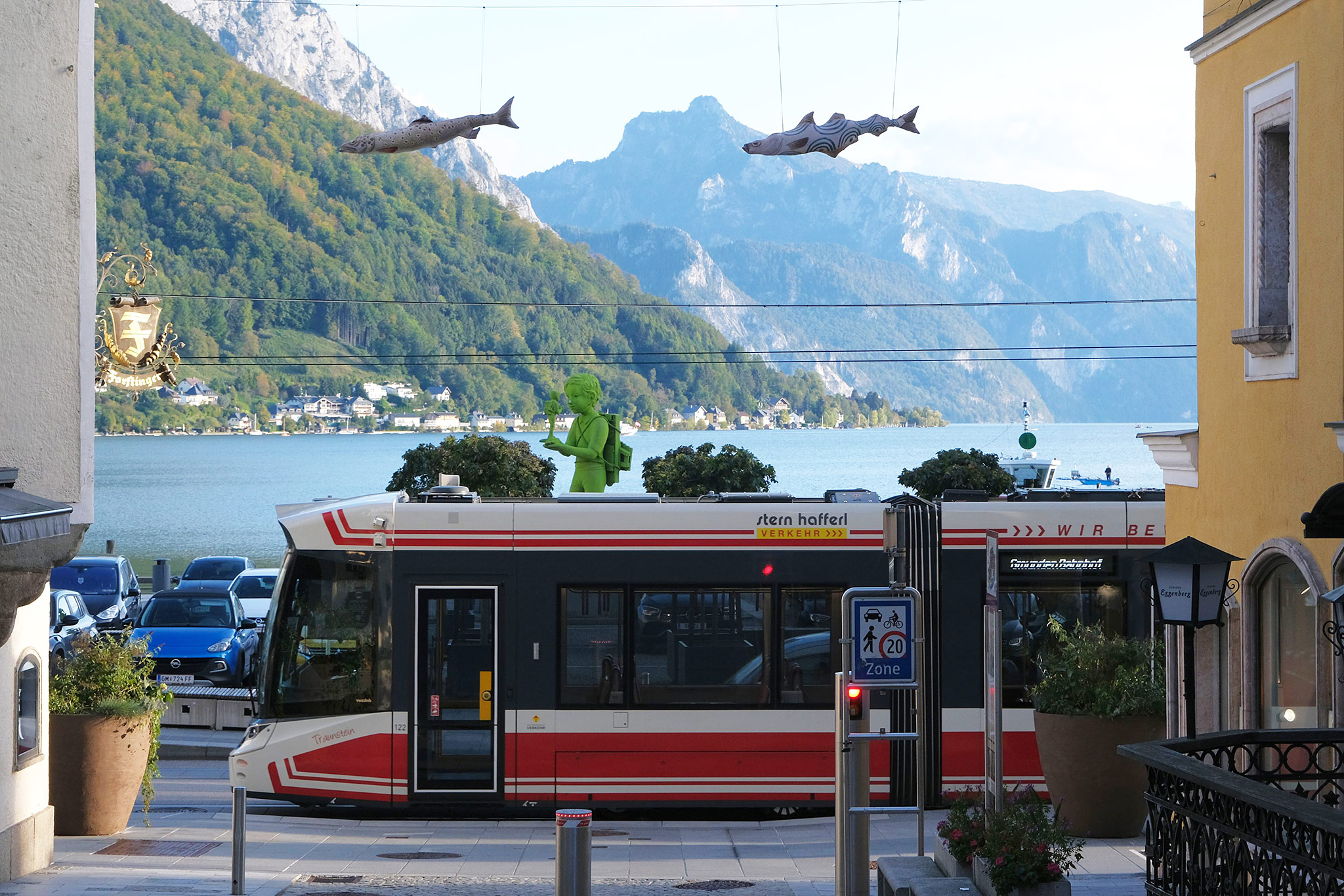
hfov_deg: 25.7
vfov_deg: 17.3
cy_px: 448
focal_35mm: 79
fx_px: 2949
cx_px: 672
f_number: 8
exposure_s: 1/240
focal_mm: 52.4
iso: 800
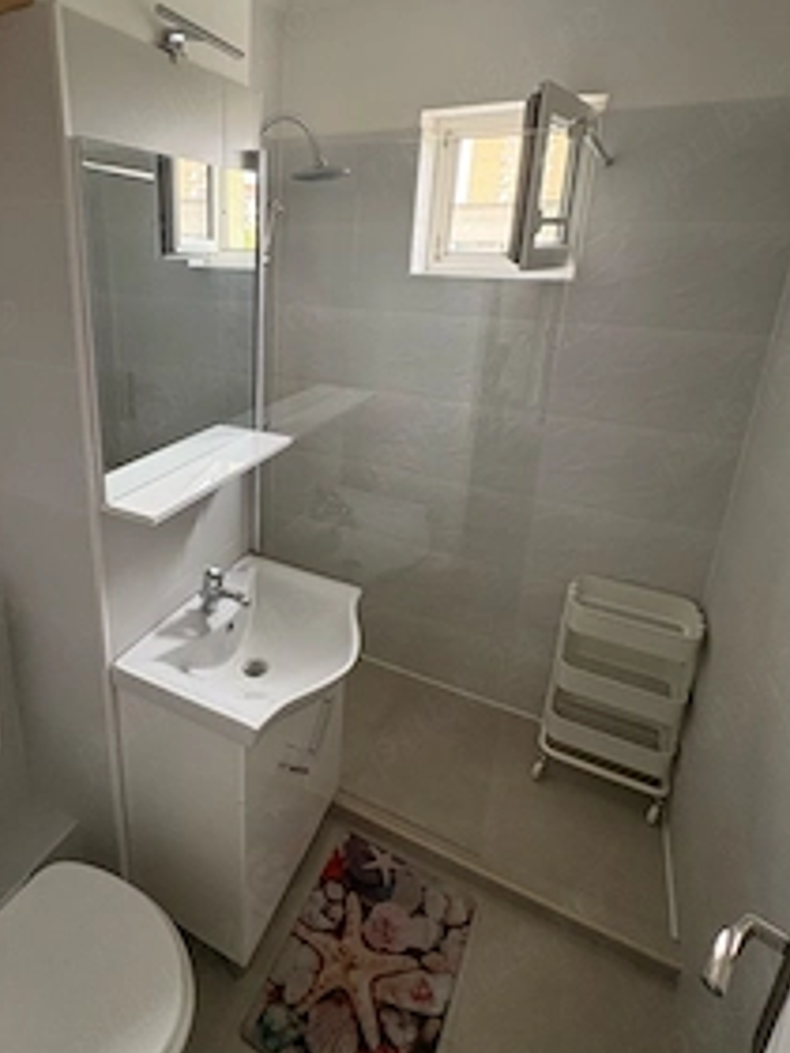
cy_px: 432
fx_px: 609
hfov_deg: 64.4
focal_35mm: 20
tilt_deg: -16.9
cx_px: 267
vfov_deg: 81.0
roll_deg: -0.9
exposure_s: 1/60
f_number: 2.2
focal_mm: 2.22
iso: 250
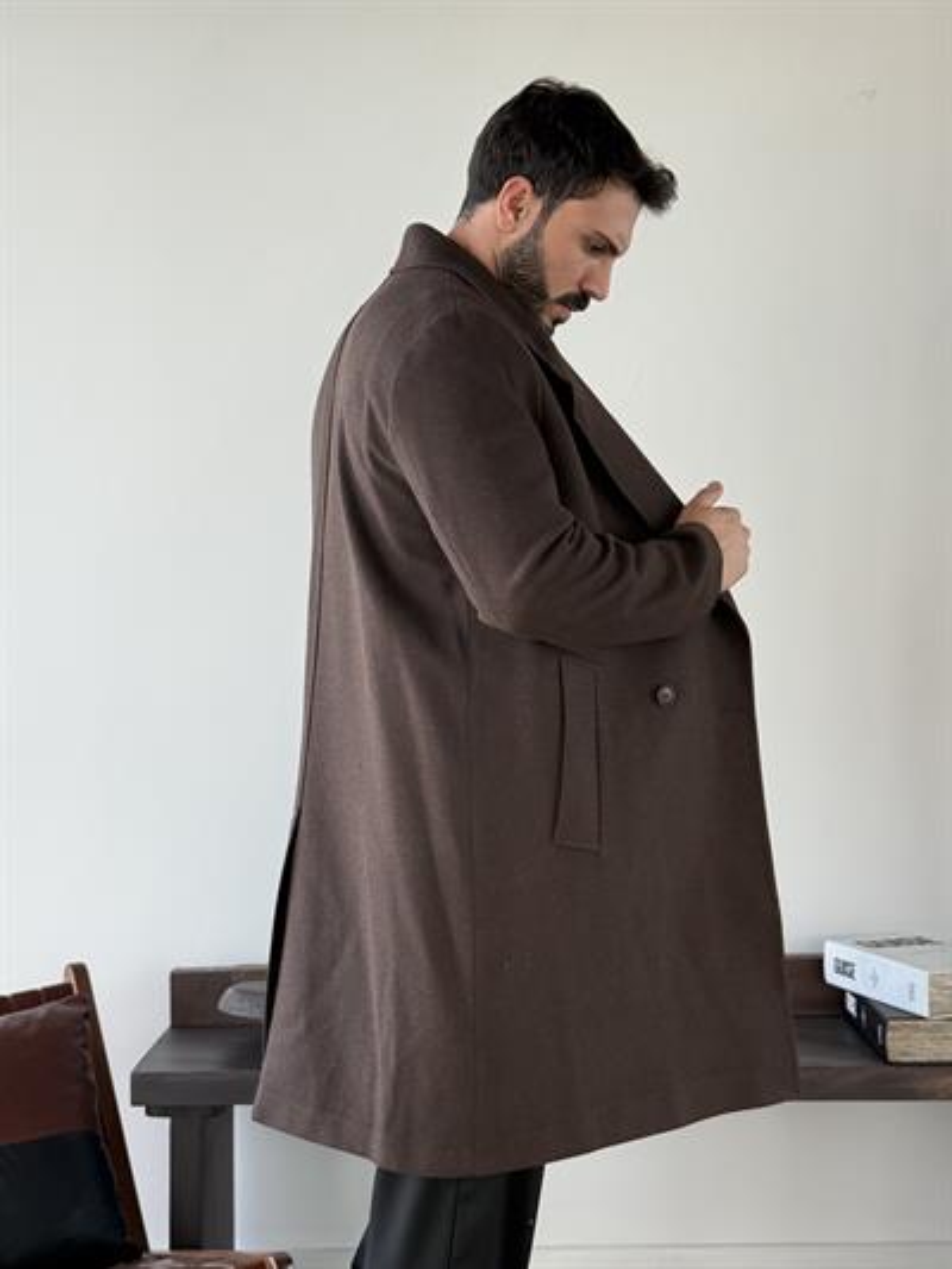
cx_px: 476
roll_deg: +0.7
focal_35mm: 48
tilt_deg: -0.2
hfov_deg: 30.3
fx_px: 1759
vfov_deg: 39.6
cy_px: 634
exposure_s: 1/218
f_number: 1.78
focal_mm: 6.76
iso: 80
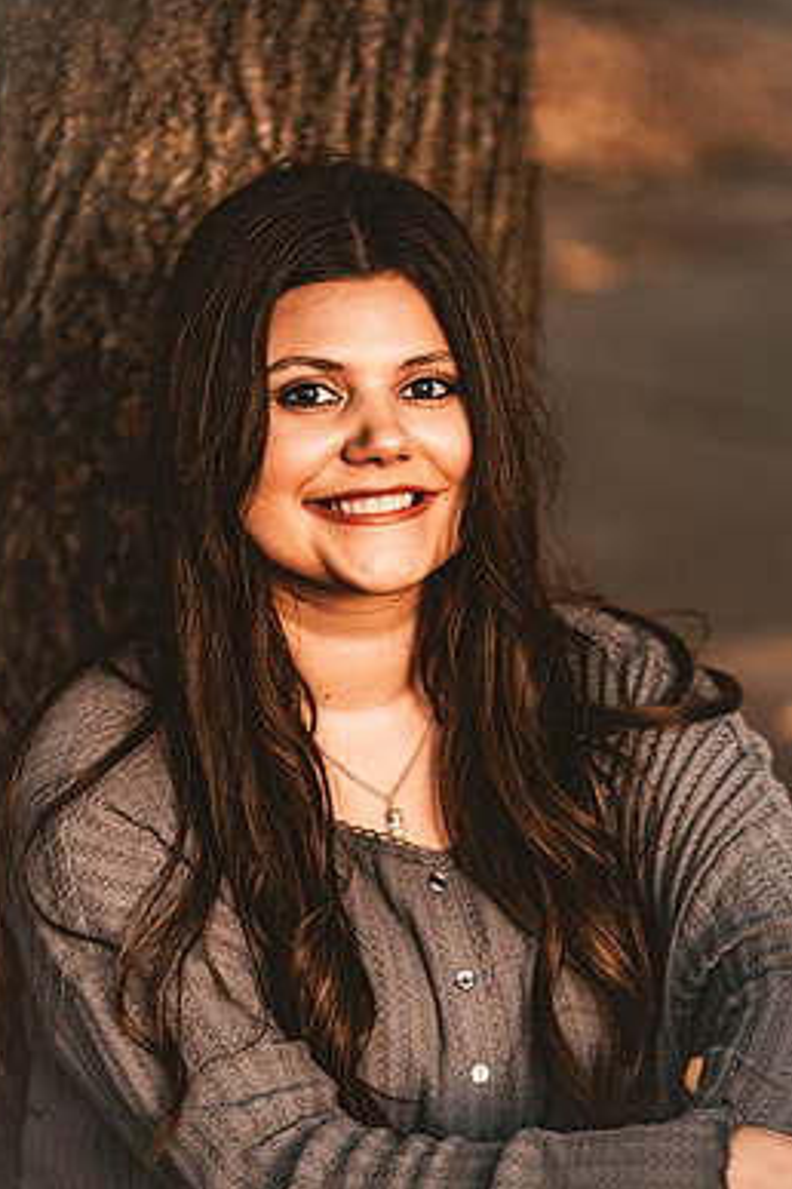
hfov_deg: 7.4
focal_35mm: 186
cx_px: 368
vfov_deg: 11.1
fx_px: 6138
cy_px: 661
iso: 400
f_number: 2.8
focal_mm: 160
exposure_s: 1/125
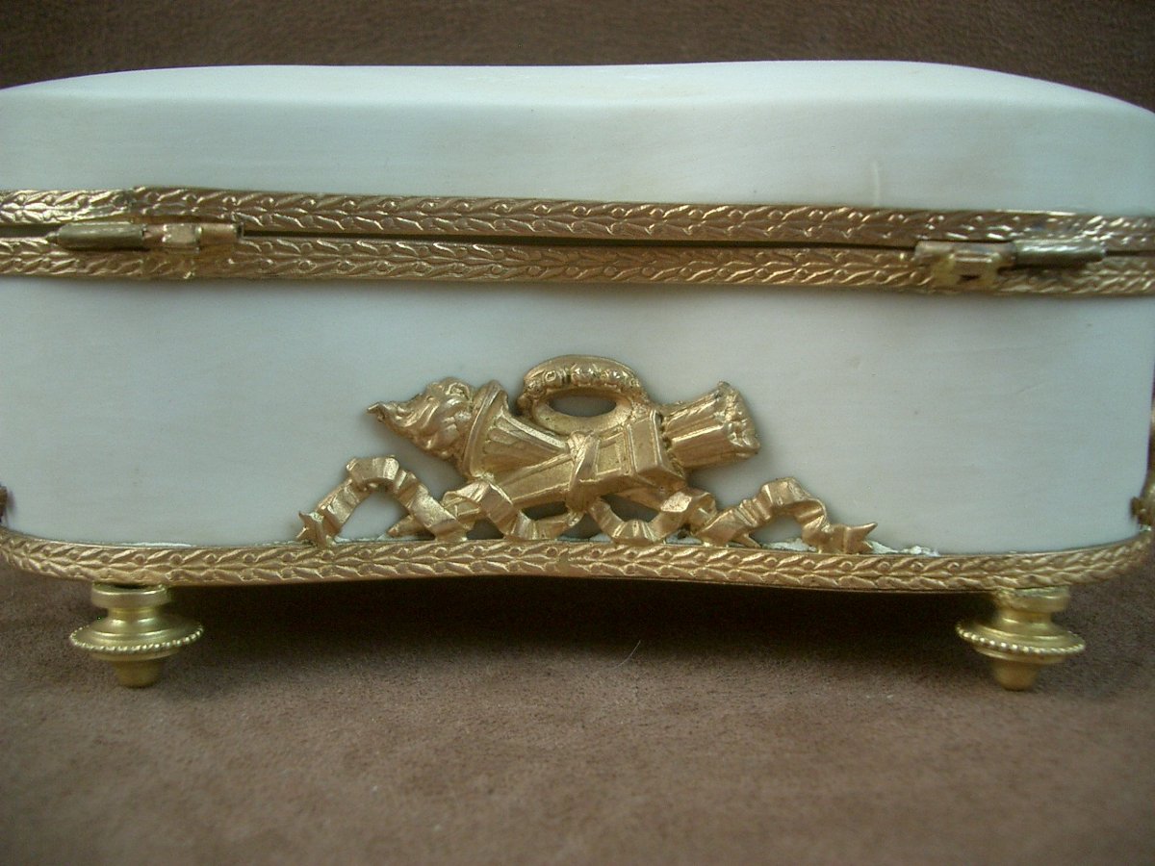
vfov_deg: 40.7
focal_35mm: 35
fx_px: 1168
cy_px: 433
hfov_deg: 52.6
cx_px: 578
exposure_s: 1/60
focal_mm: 5.8
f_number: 2.6
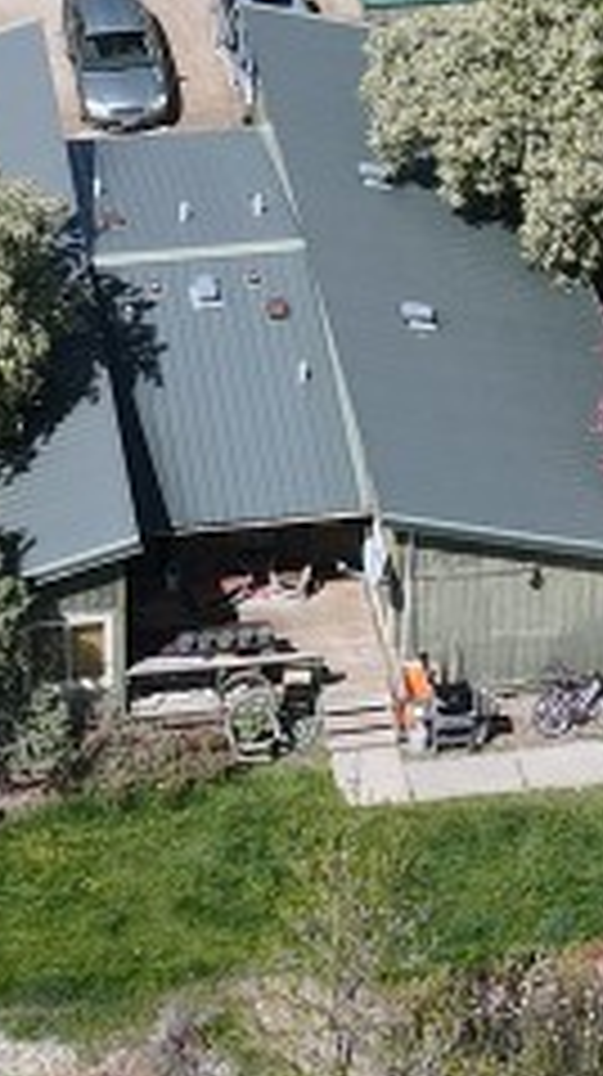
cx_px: 288
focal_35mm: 112
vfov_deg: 19.0
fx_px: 3192
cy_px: 230
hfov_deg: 10.8
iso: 100
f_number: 2.8
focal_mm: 4.5
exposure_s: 1/640
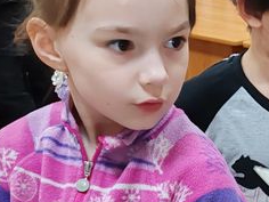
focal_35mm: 110
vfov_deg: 13.2
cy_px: 221
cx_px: 296
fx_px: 855
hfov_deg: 17.3
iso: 1600
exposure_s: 1/100
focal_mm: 6.12
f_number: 1.9
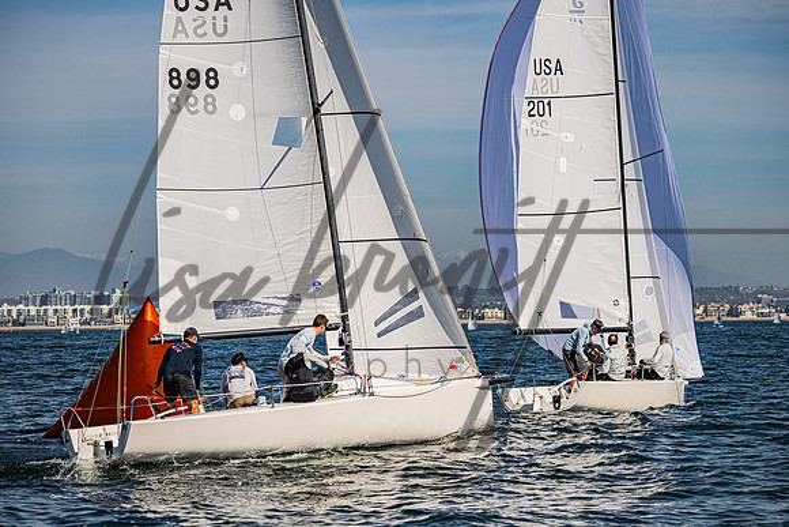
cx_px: 394
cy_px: 264
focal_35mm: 160
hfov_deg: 12.8
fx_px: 3508
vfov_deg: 8.6
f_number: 5.6
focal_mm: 155
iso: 320
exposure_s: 1/5000
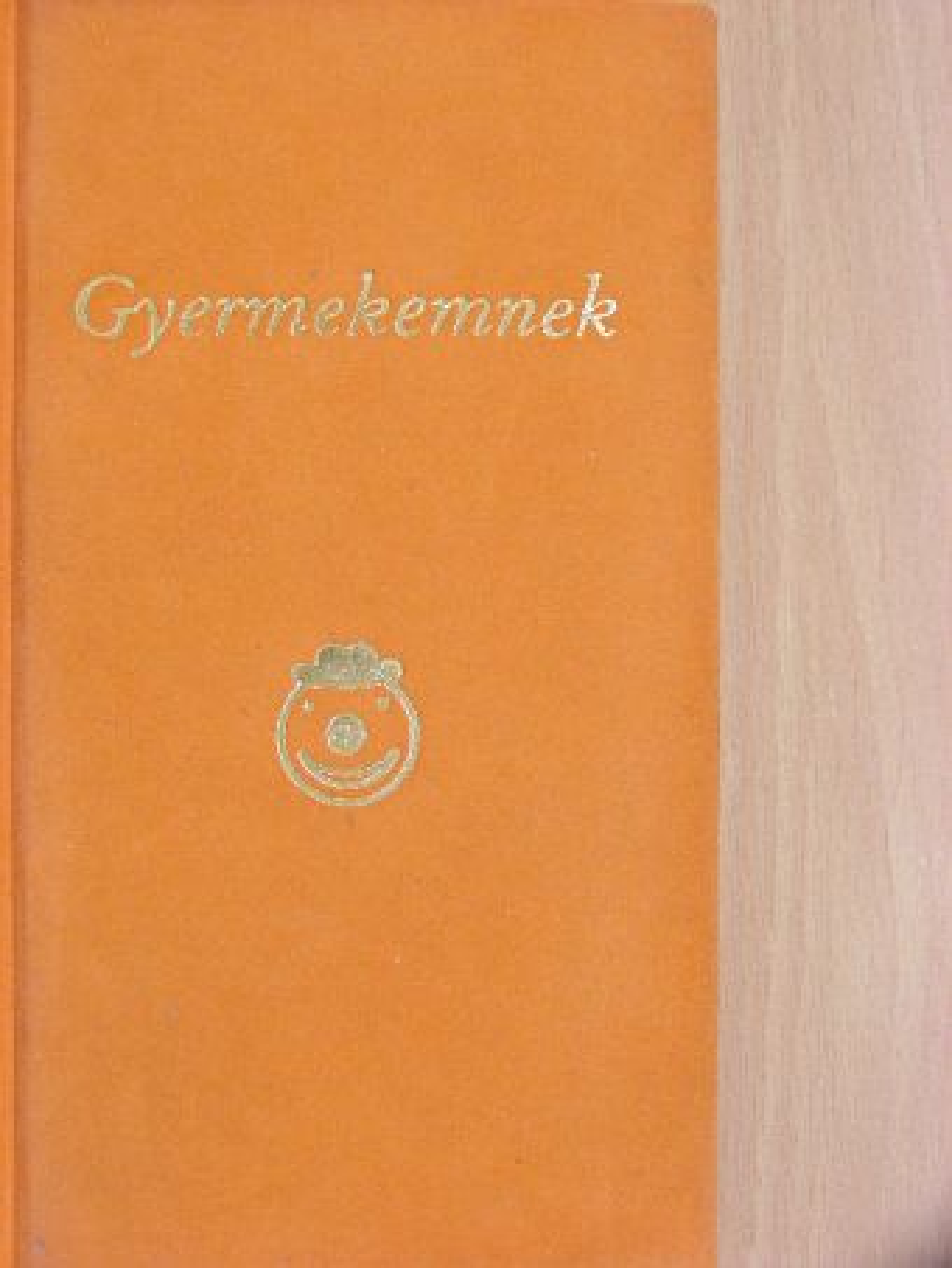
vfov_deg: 30.7
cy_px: 634
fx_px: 2309
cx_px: 476
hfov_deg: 23.3
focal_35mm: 63
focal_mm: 10.5
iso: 200
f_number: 3.5
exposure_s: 1/12.5
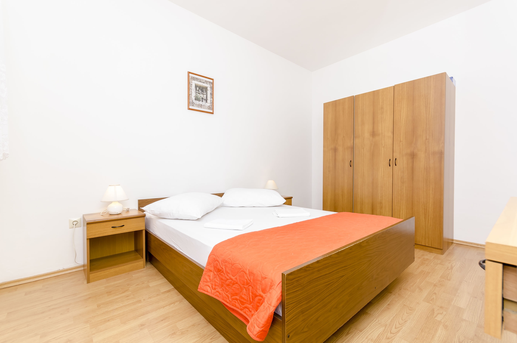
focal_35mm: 15
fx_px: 215
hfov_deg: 100.5
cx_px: 258
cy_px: 172
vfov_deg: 77.1
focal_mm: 10
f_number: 9
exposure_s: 1/100
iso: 250
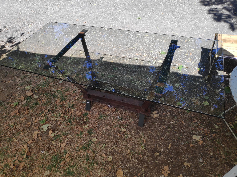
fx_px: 137
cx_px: 118
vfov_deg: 66.0
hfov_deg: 81.7
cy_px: 88
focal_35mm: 20
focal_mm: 3.94
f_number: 1.9
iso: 100
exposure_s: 1/921
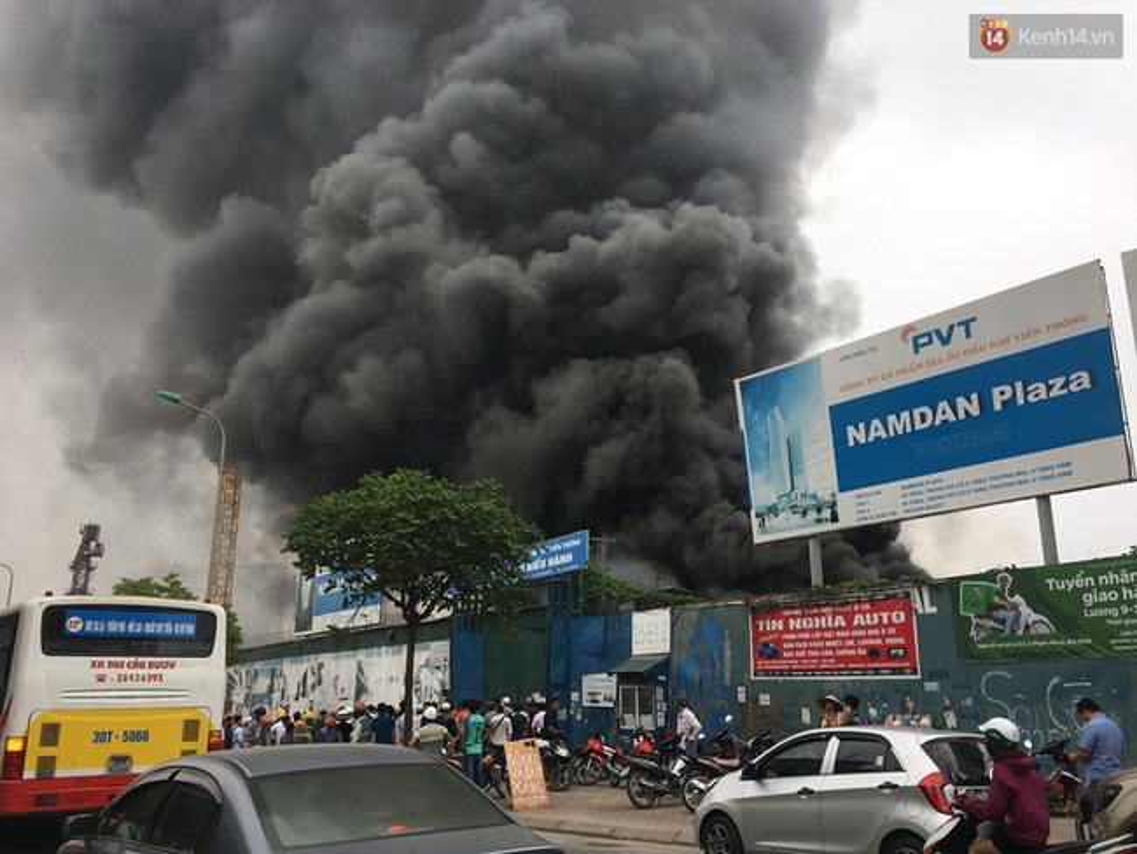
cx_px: 568
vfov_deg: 48.3
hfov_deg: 61.6
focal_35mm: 29
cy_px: 427
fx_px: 953
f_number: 2.2
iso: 25
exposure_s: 1/769
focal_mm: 4.15
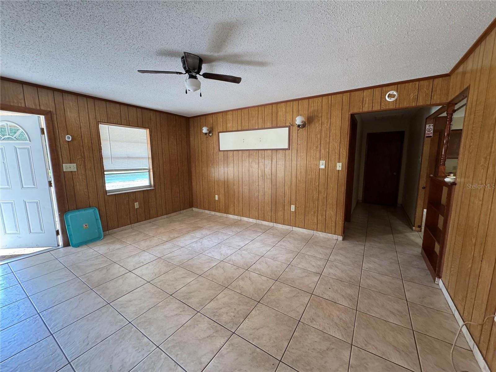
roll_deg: +1.2
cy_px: 186
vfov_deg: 85.7
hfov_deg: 102.1
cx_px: 248
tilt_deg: -7.4
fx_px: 201
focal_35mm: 14
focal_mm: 2.22
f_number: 2.2
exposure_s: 1/99
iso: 320
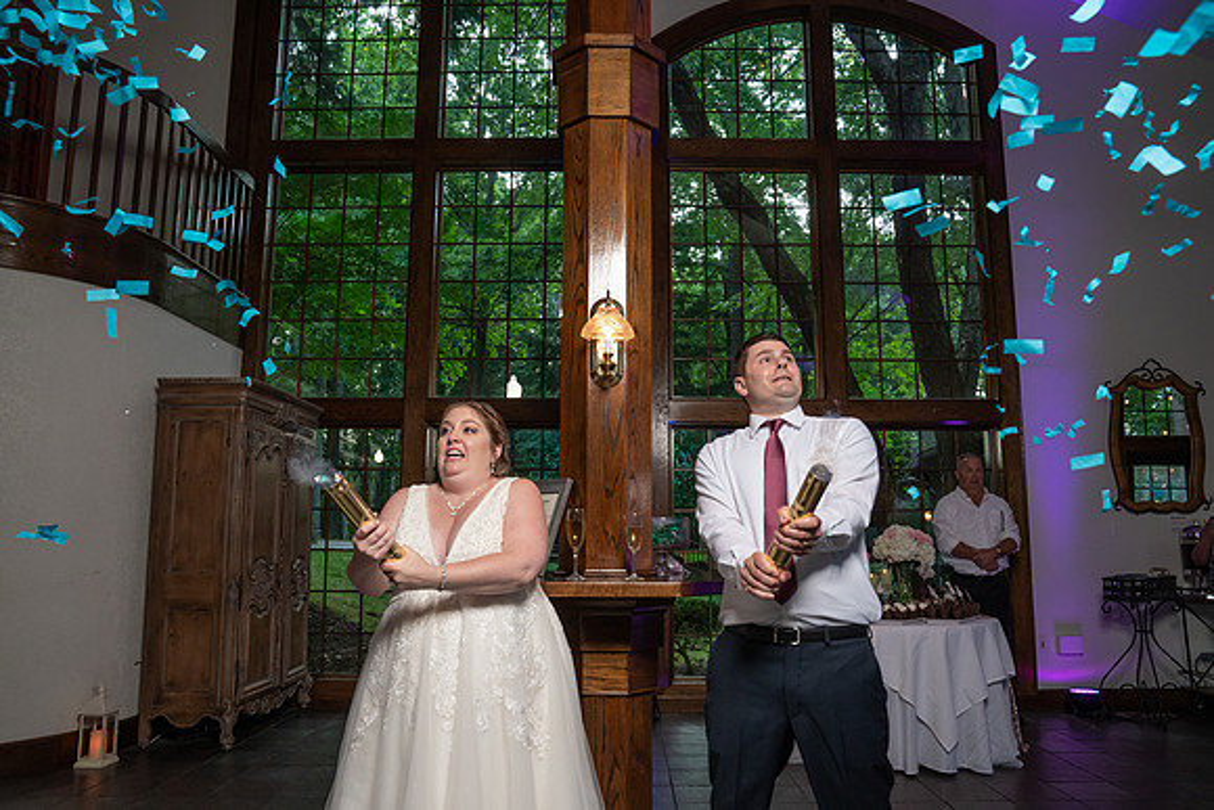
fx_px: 892
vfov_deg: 48.8
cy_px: 405
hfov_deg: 68.5
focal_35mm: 26
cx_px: 607
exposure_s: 1/200
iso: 2000
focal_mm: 26
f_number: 5.6
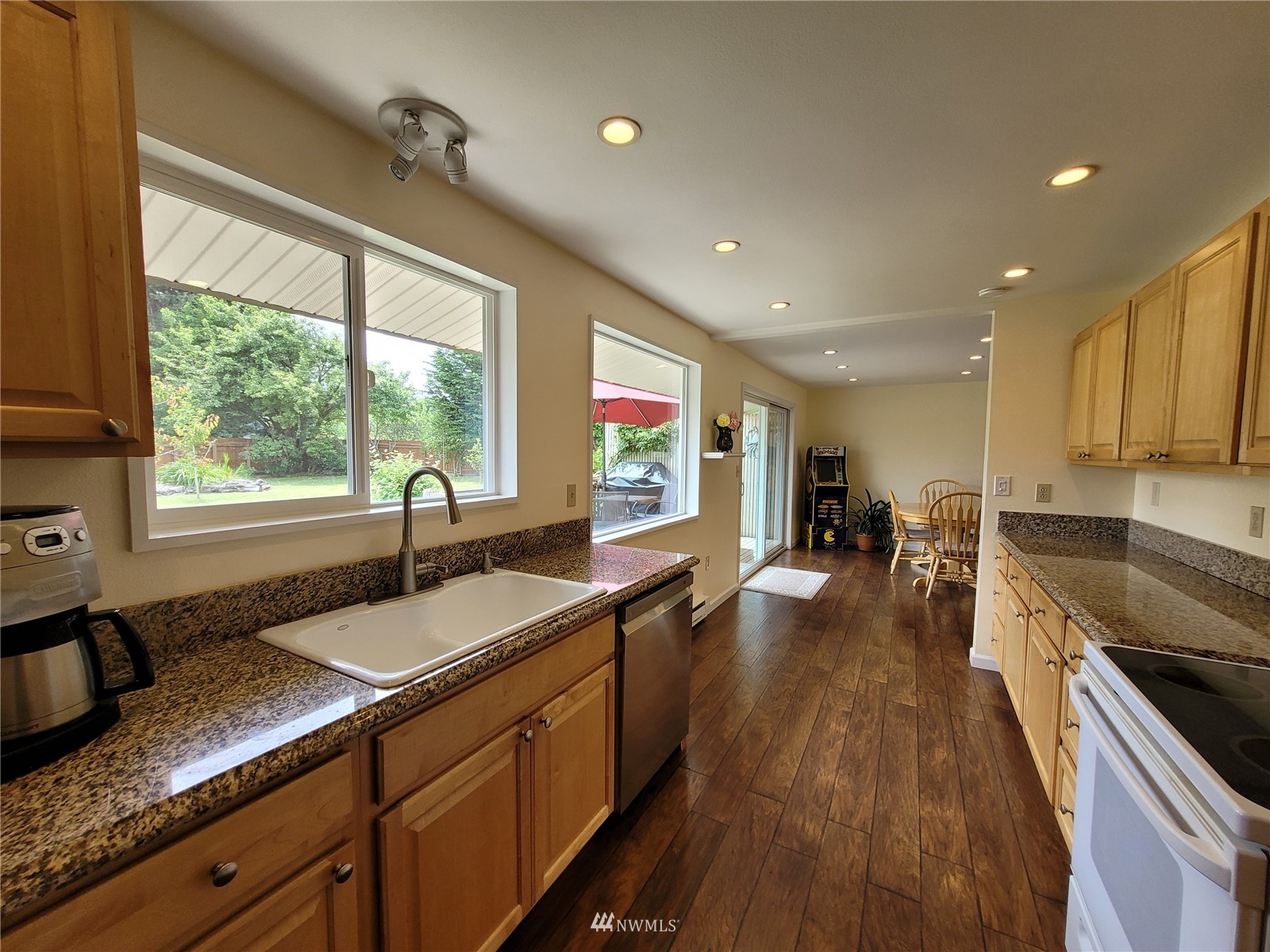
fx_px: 477
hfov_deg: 106.2
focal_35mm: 13
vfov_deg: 89.9
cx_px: 635
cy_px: 476
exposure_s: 1/120
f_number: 2.2
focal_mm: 1.74
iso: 64
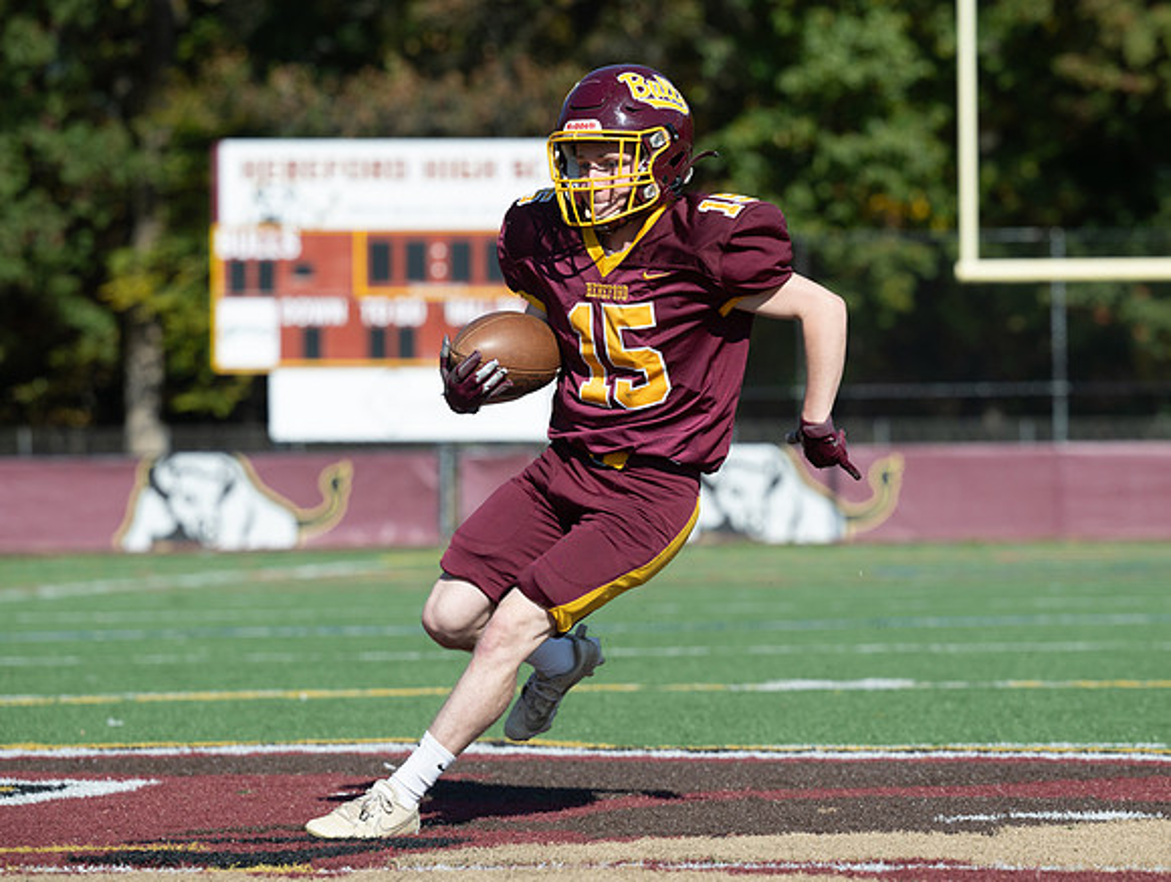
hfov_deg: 11.4
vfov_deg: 8.6
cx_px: 639
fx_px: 5845
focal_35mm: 173
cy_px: 406
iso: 64
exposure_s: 1/800
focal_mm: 125
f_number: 3.5
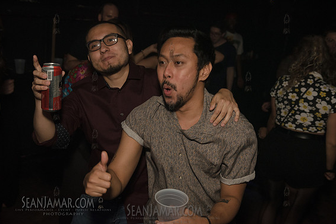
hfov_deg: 49.5
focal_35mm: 39
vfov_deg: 34.2
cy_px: 110
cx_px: 171
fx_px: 364
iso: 2000
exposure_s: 1/320
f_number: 4.5
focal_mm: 38
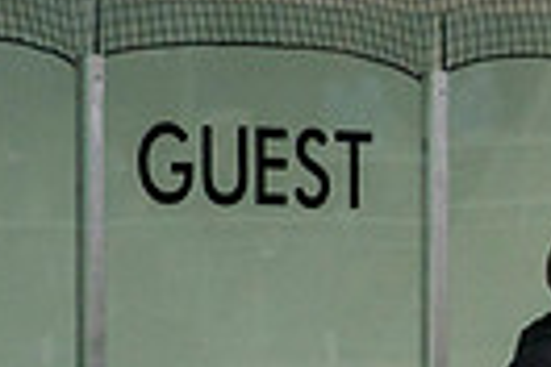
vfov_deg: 1.3
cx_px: 950
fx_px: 16131
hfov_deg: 2.0
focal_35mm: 1054
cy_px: 873
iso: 1600
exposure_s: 1/640
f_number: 2.8
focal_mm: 200
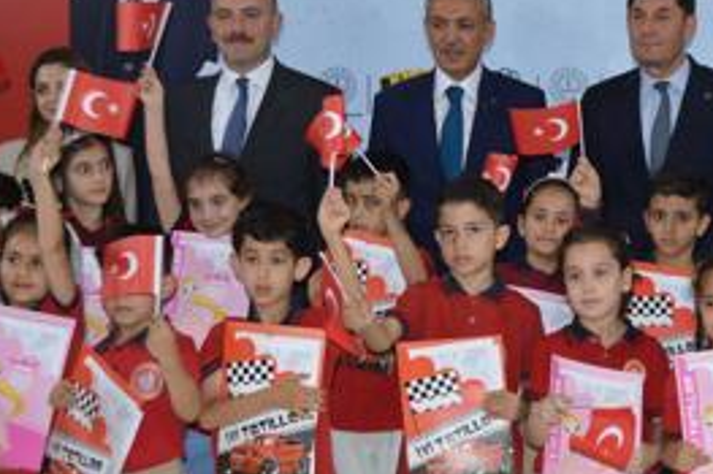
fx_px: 1841
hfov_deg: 21.6
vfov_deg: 14.7
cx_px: 602
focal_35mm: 93
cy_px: 152
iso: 1250
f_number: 4.2
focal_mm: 31
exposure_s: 1/60
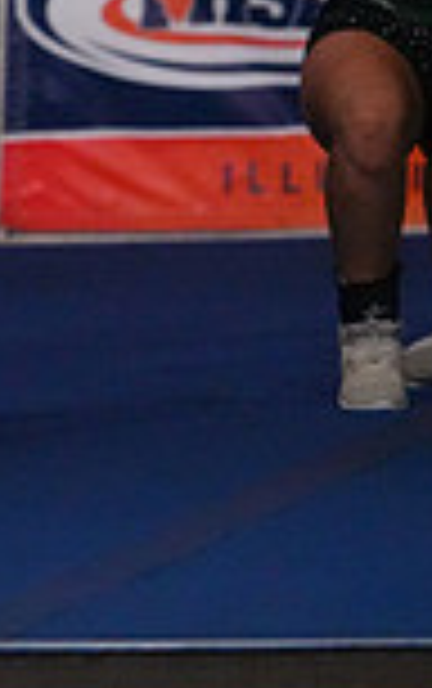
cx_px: -756
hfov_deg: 1.5
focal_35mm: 851
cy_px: -146
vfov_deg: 2.5
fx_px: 15986
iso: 16000
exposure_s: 1/1250
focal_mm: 220
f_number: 5.6
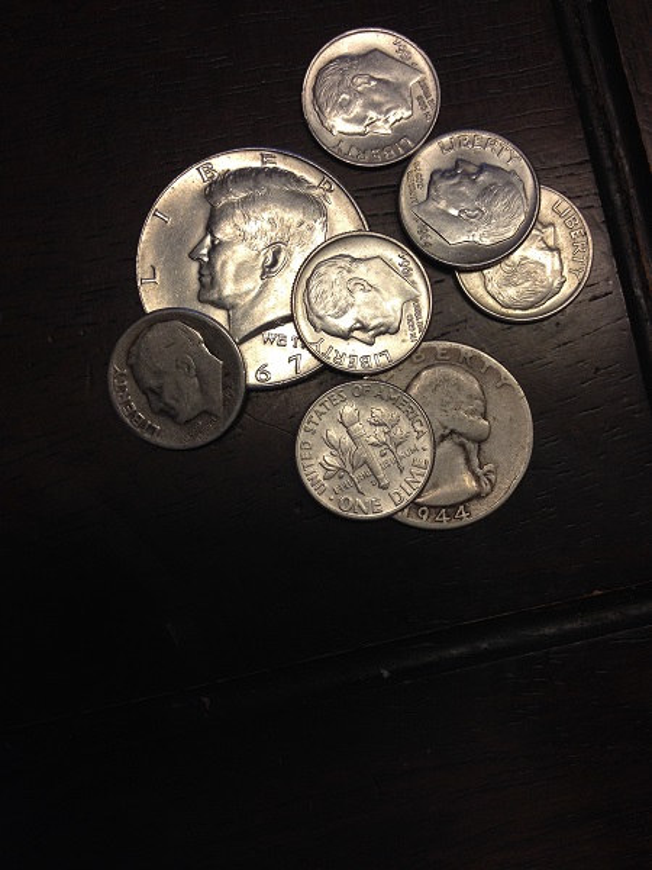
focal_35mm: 35
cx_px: 326
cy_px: 435
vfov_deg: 52.6
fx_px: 879
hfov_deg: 40.7
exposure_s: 1/120
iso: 50
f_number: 2.4
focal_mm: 4.28
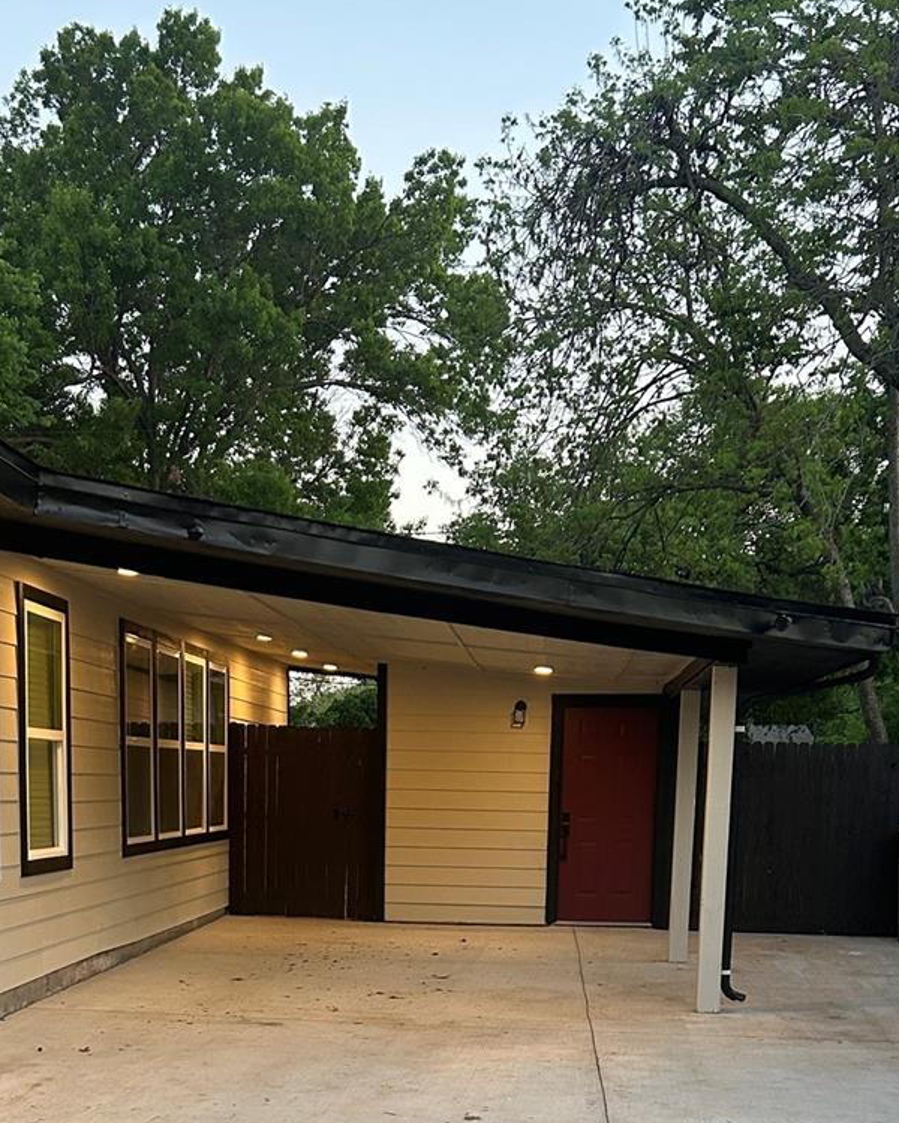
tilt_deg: -9.8
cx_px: 381
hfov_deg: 29.1
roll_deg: -1.5
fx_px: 1729
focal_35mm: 52
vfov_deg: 33.6
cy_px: 1056
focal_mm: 5.7
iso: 125
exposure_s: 1/98
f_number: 1.5
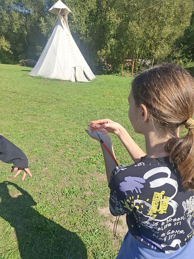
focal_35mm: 23
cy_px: 130
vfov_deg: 73.9
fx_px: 172
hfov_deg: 58.9
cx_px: 97
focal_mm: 5.54
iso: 50
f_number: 1.8
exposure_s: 1/1692
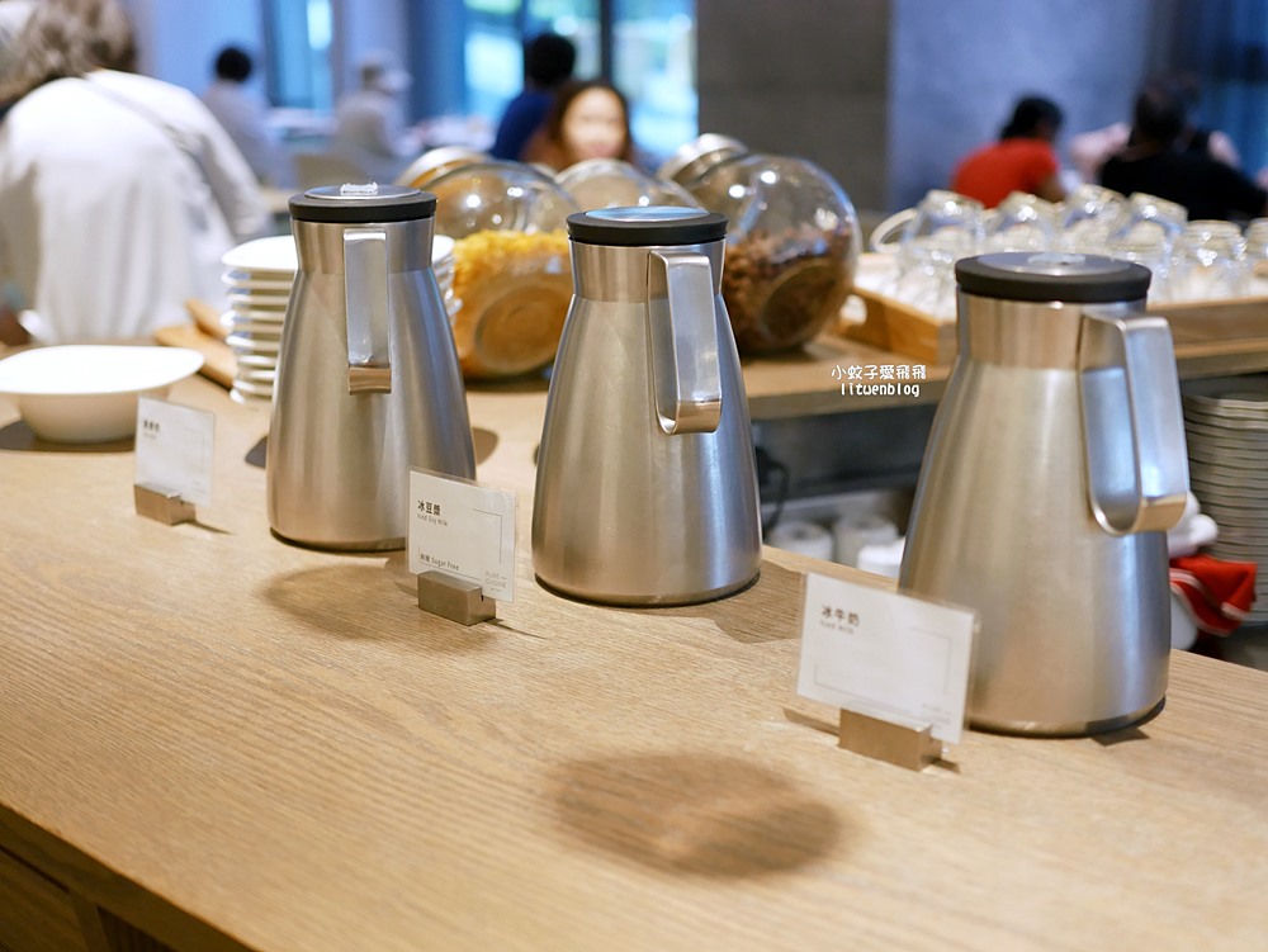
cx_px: 634
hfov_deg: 38.2
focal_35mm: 50
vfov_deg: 29.1
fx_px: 1832
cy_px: 476
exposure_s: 1/60
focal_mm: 25
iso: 640
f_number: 1.8
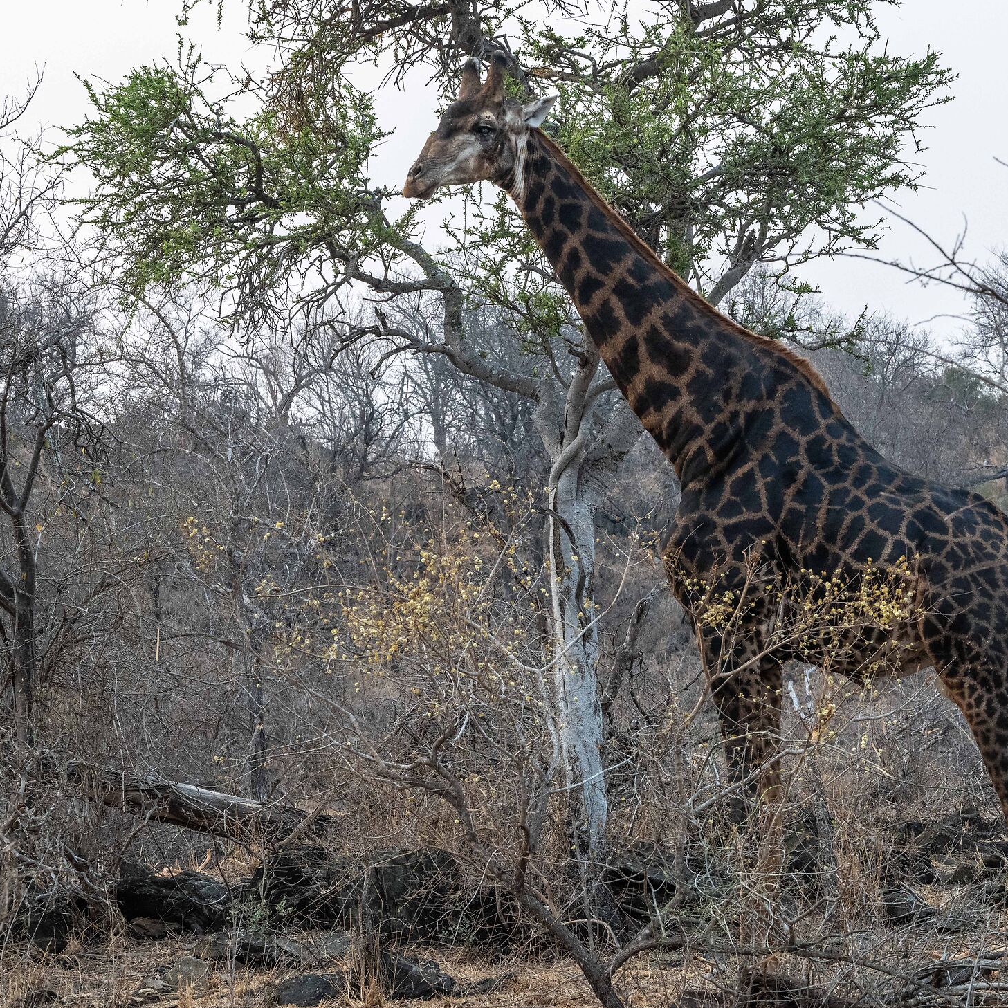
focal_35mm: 126
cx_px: 597
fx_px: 4151
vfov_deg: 13.8
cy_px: 517
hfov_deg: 13.8
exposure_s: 1/125
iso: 2500
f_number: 9
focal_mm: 90
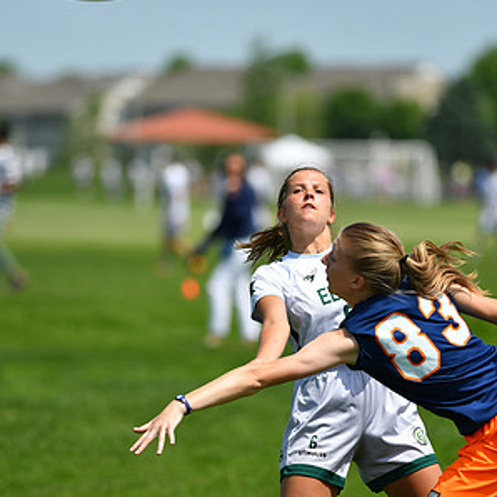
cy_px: 309
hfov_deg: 3.0
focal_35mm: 578
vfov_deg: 3.0
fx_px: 9389
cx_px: 248
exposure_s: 1/3200
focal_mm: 300
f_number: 4
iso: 220
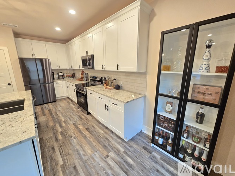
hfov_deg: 106.2
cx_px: 118
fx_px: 88
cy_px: 88
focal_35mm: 13
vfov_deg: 89.9
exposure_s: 1/60
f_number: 2.2
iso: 640
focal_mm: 2.2
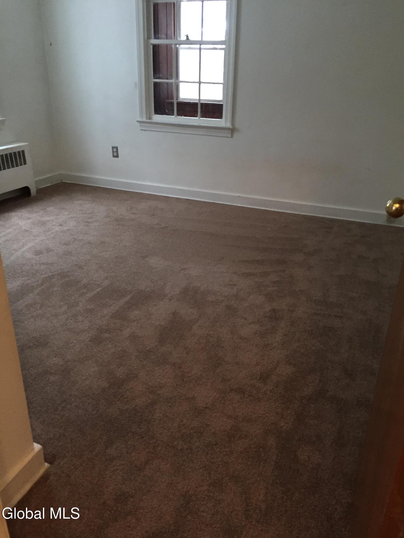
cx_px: 202
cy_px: 269
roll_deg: -0.7
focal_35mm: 29
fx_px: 451
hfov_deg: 48.2
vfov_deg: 61.7
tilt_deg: -22.8
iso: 250
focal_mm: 4.15
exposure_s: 1/15
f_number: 2.2
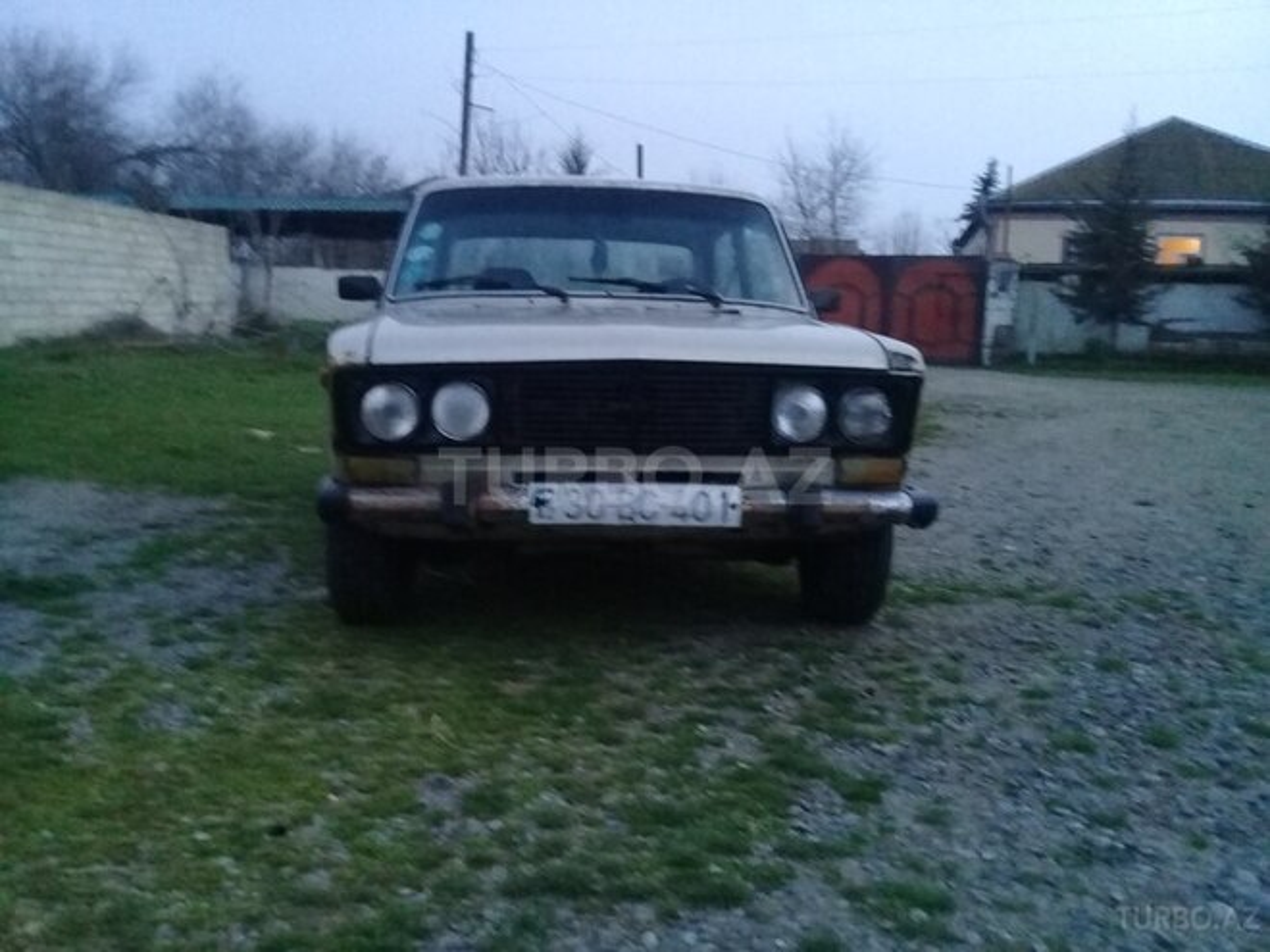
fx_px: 1137
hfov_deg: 58.4
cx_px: 635
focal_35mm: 31
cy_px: 476
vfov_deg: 45.4
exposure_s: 1/17
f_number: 2.2
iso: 400
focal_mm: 3.3
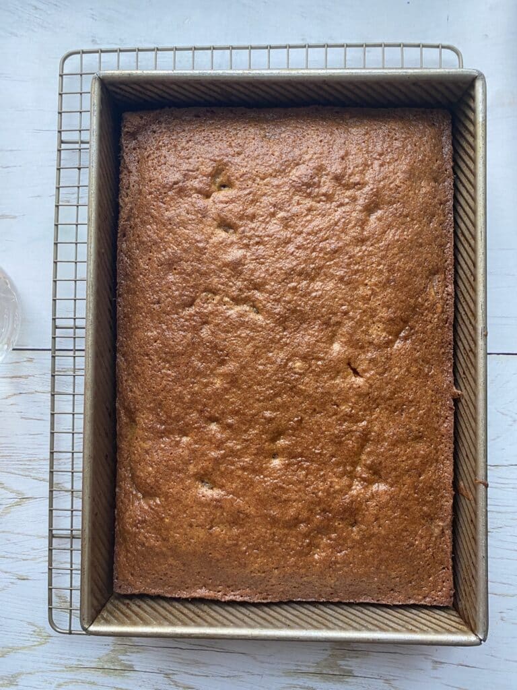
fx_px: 518
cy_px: 345
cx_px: 258
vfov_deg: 67.3
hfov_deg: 53.1
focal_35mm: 26
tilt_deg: -87.1
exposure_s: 1/60
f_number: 1.8
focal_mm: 4.25
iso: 200
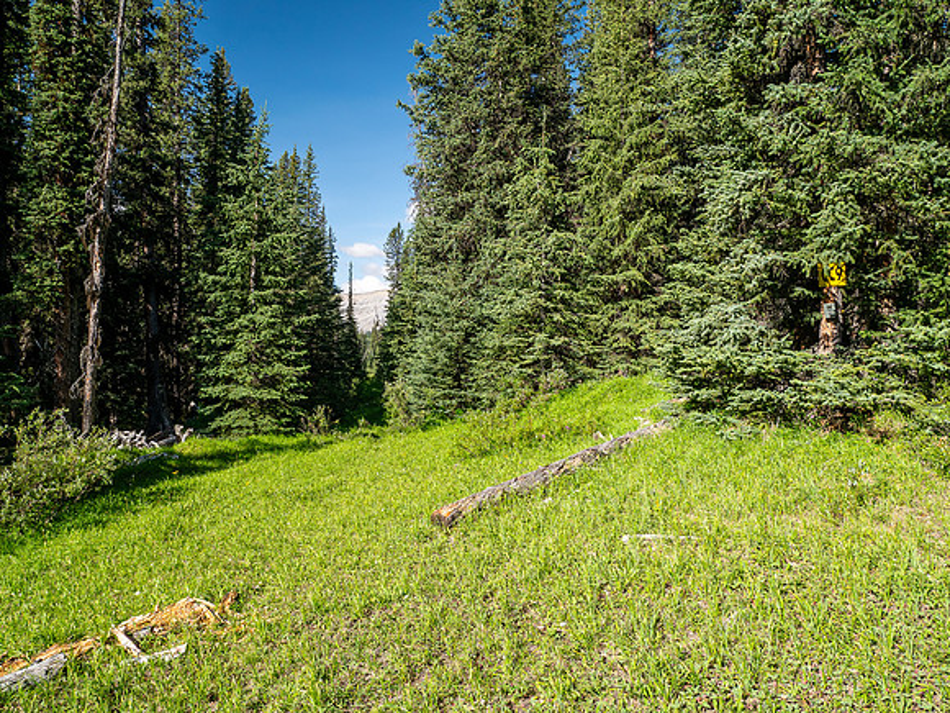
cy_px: 356
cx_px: 475
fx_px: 659
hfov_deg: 71.6
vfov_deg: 56.8
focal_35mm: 24
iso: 200
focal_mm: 12
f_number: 8
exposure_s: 1/100
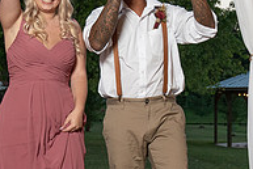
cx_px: 119
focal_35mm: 119
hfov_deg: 17.2
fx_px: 837
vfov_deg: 11.5
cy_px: 100
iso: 1000
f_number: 4
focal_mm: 37
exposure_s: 1/200
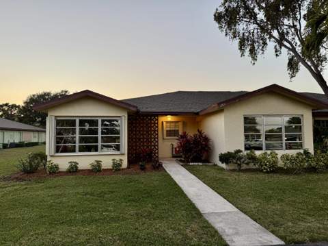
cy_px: 123
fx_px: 227
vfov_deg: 56.7
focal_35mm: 24
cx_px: 164
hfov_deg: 71.7
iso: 64
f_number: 1.78
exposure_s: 1/156
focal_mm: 6.76
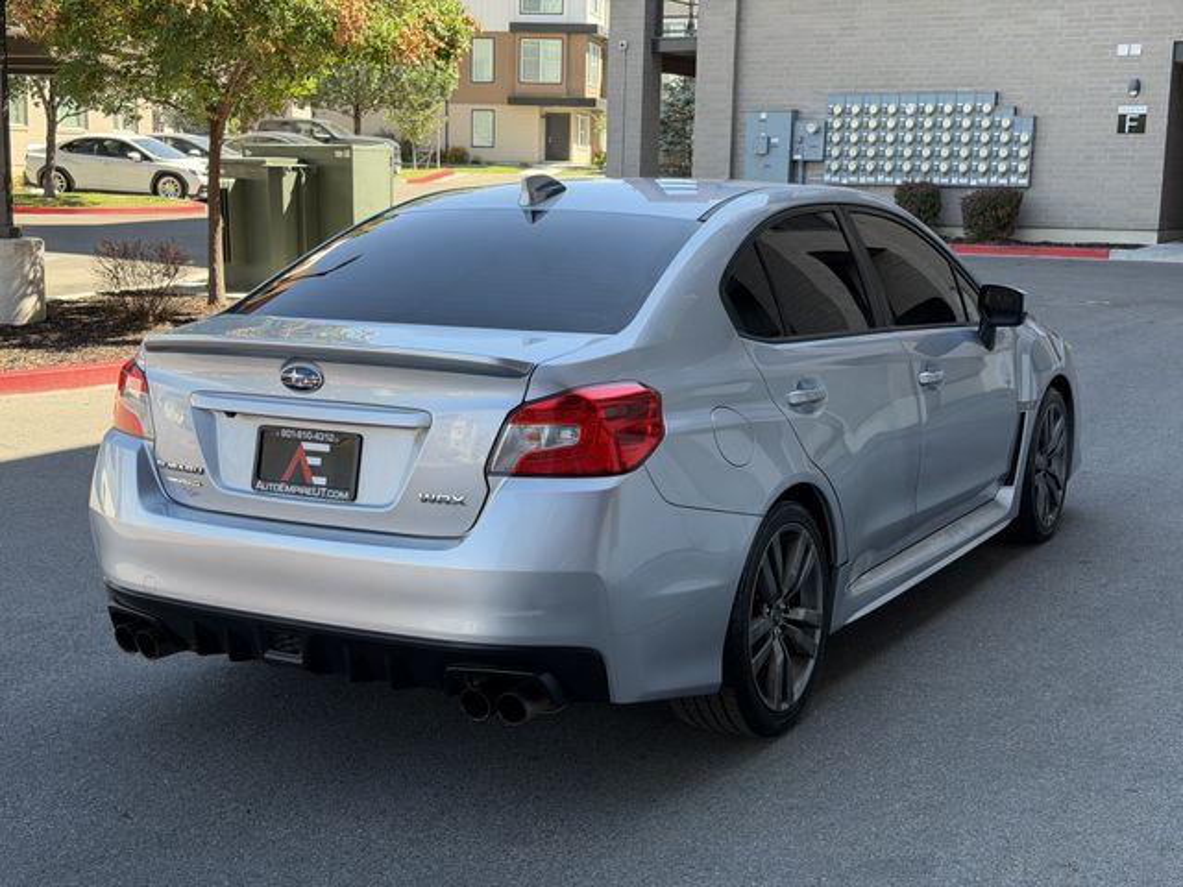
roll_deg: -1.2
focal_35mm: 48
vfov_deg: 30.3
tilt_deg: -9.0
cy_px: 444
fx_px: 1640
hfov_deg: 39.7
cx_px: 592
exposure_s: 1/625
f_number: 1.78
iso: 80
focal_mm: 6.76
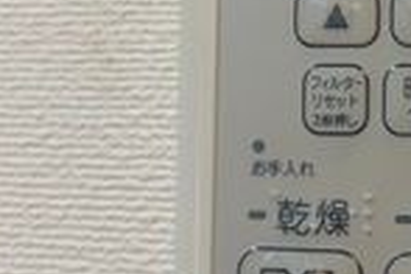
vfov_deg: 13.3
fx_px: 1176
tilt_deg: +1.7
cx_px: 573
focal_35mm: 103
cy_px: 95
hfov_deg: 18.1
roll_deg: -0.1
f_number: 1.6
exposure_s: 1/121
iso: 100
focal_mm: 5.96
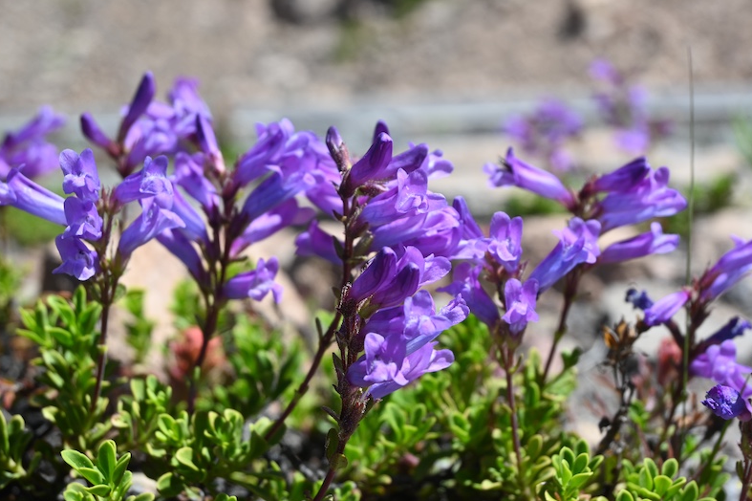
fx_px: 1274
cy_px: 254
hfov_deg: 32.9
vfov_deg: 22.2
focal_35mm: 61
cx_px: 376
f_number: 6.3
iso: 100
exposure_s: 1/320
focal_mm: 40
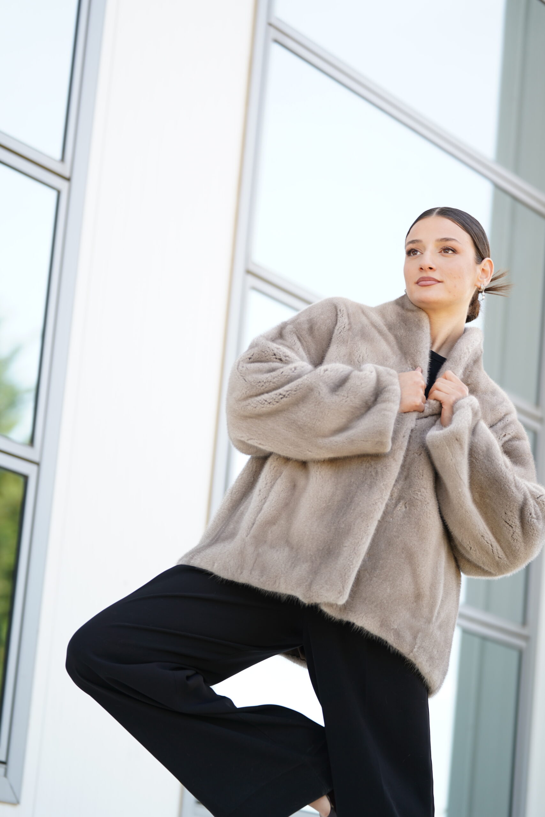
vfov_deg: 18.4
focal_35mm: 111
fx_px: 2520
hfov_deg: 12.3
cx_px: 272
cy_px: 408
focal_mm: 111
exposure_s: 1/250
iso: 160
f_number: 2.8
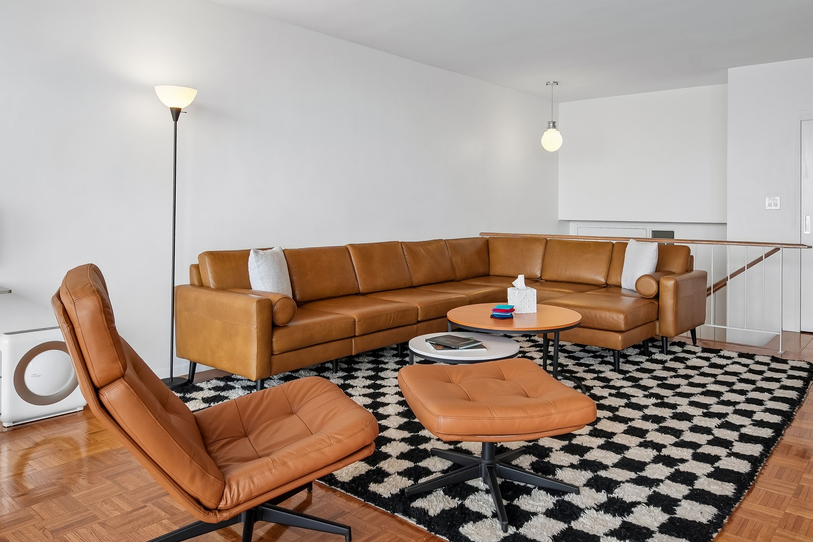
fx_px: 542
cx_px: 417
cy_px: 303
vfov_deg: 53.0
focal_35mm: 24
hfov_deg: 73.7
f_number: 7.1
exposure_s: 1/80
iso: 400
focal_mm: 14
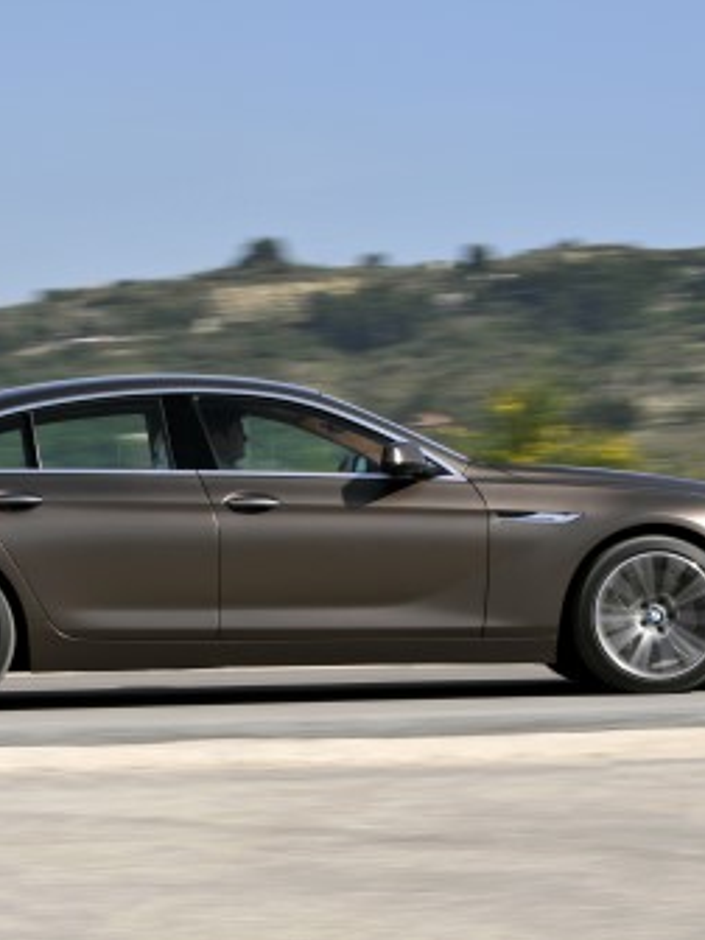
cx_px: 285
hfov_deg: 9.7
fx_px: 4155
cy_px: 470
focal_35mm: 153
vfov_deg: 12.9
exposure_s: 1/125
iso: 200
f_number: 18
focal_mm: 70
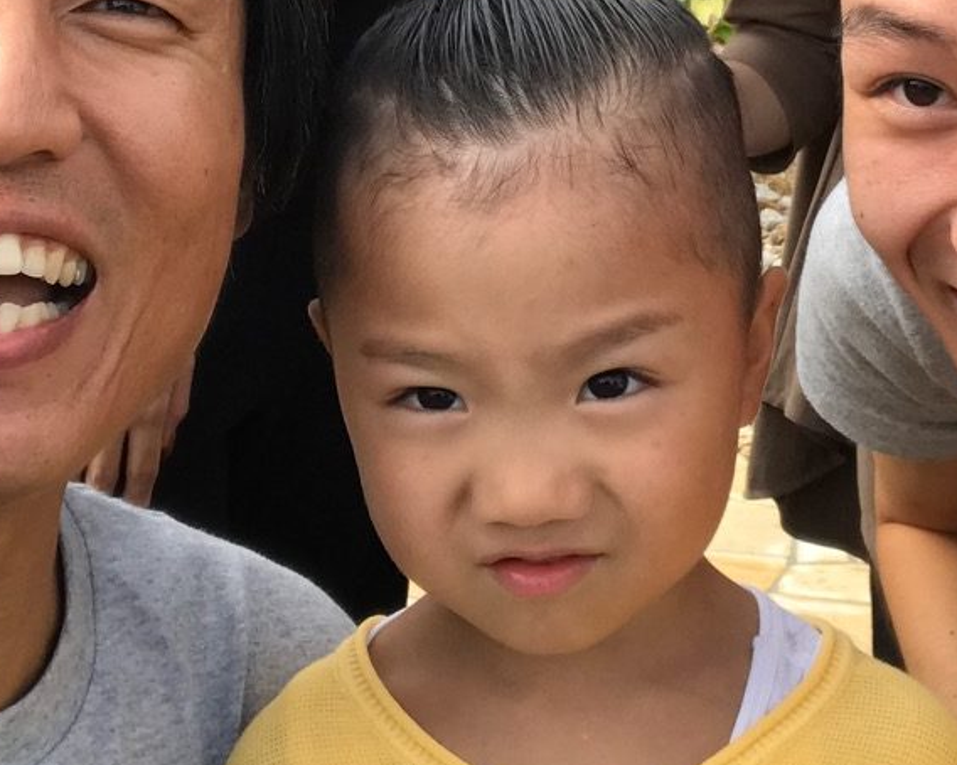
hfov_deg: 22.5
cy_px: 15
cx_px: 575
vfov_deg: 17.7
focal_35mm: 85
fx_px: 2407
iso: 25
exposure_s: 1/361
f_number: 2.2
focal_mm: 2.87
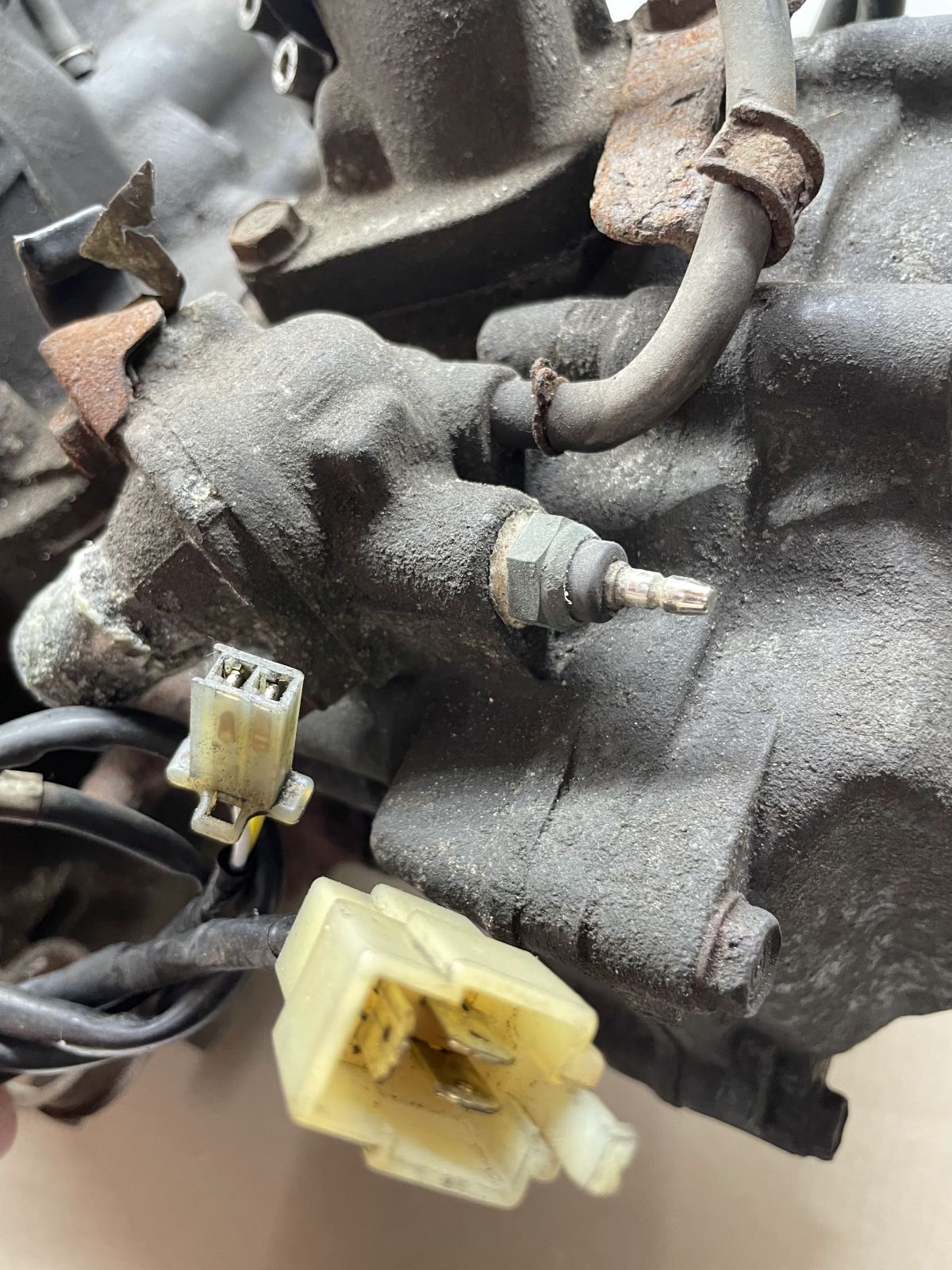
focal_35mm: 26
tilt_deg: -48.8
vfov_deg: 67.3
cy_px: 635
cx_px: 476
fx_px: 953
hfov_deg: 53.1
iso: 250
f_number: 1.6
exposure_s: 1/50
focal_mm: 4.2
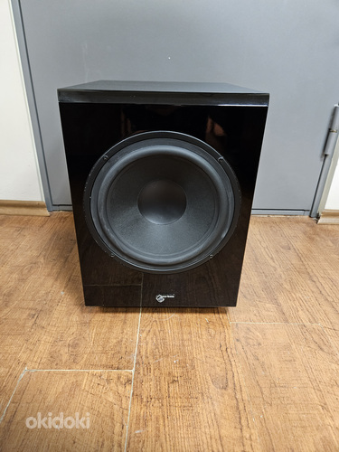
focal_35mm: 23
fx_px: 300
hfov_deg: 58.9
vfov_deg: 73.9
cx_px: 170
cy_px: 226
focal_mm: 5.4
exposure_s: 1/50
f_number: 1.8
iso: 800
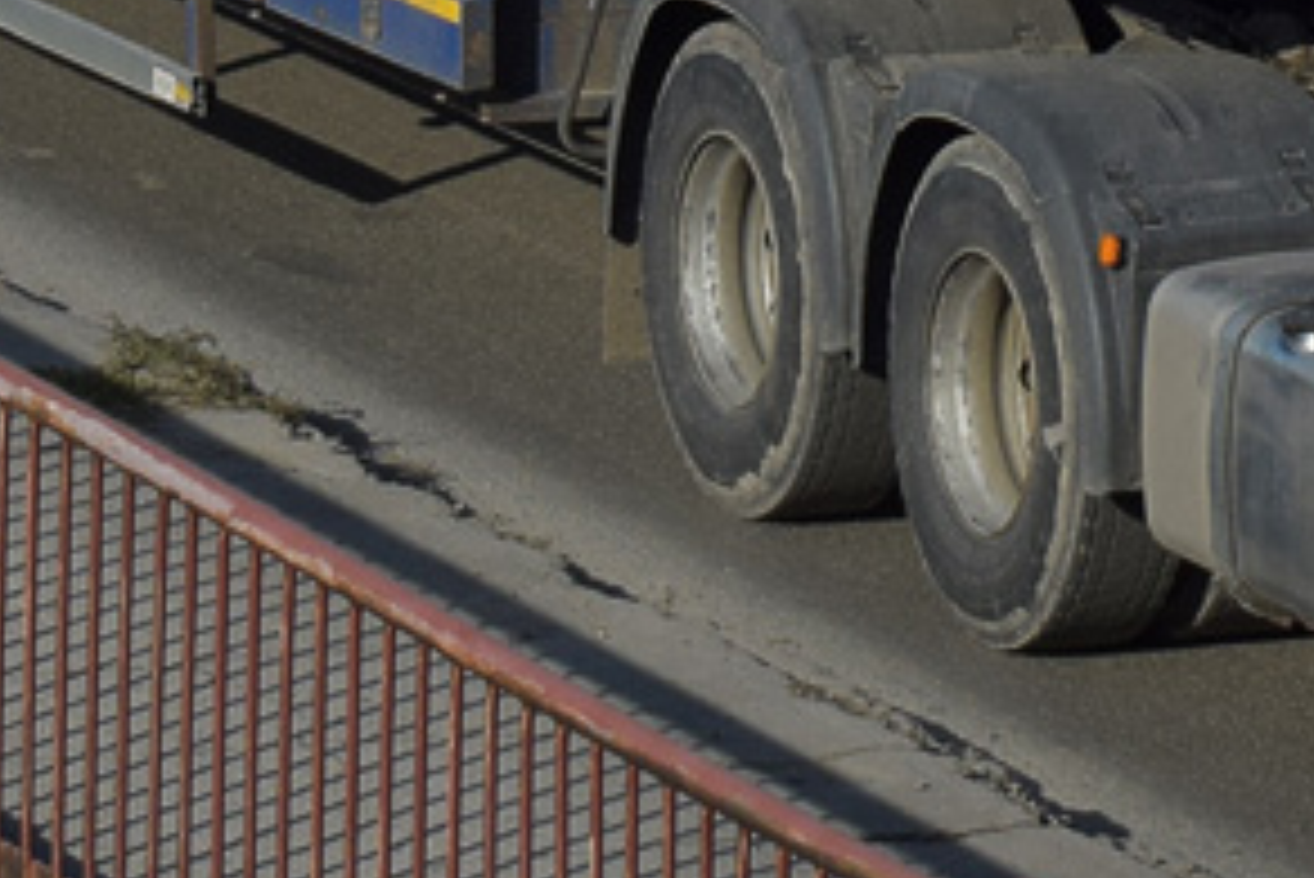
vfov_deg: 4.0
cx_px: 1480
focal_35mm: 339
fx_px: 12381
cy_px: -324
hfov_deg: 6.0
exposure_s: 1/1000
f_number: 7.1
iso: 200
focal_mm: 55
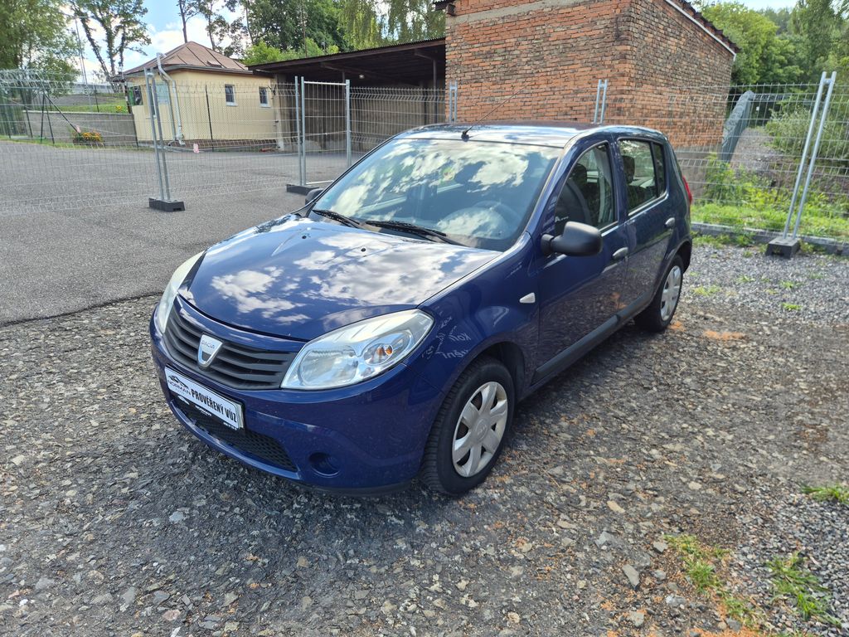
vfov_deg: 58.9
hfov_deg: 73.9
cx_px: 424
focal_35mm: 23
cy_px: 318
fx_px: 564
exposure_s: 1/422
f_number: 1.8
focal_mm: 5.4
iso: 25
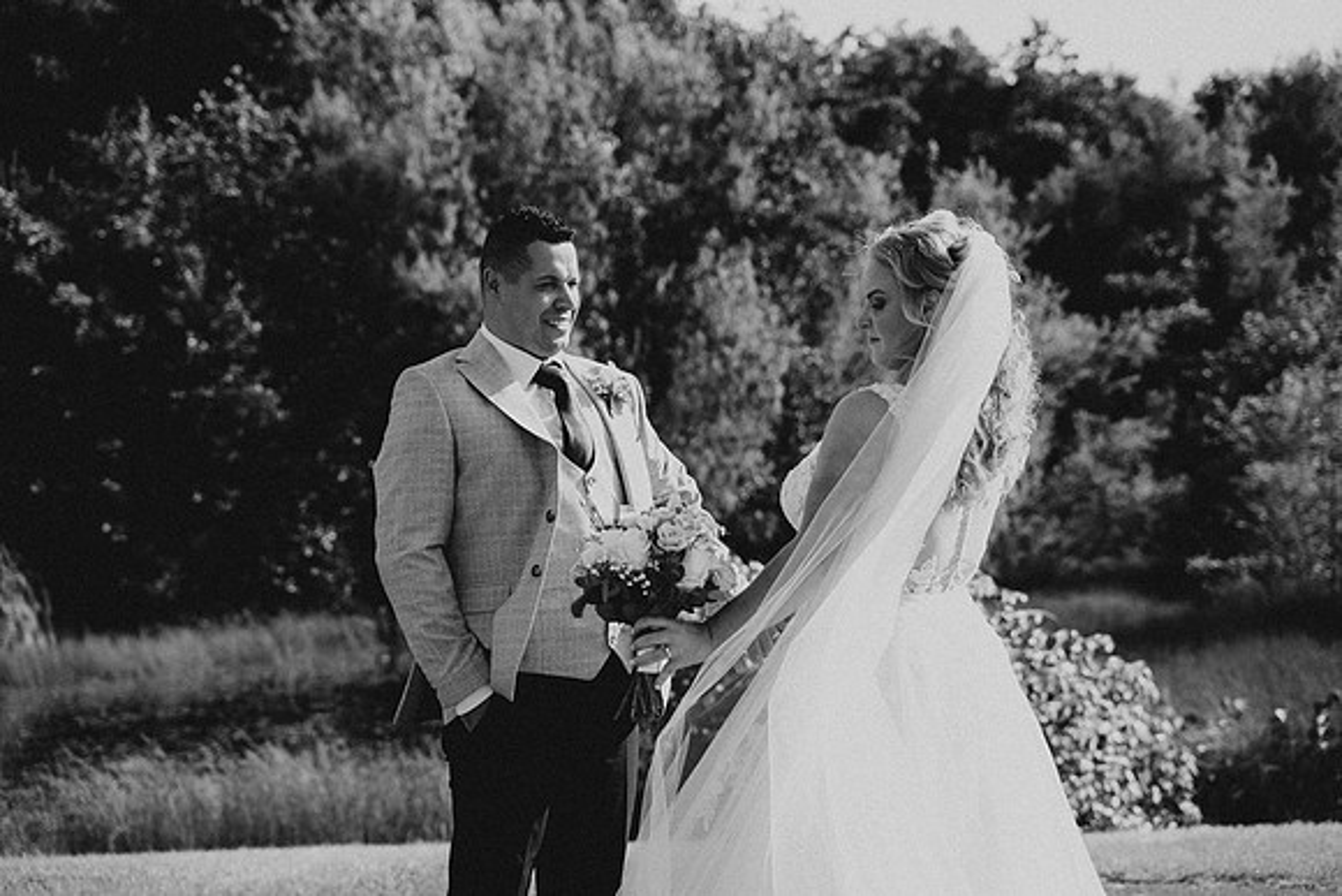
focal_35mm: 75
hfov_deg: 27.0
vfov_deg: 18.2
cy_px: 448
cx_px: 671
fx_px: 2796
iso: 50
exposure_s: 1/1000
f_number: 4.5
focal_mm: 75
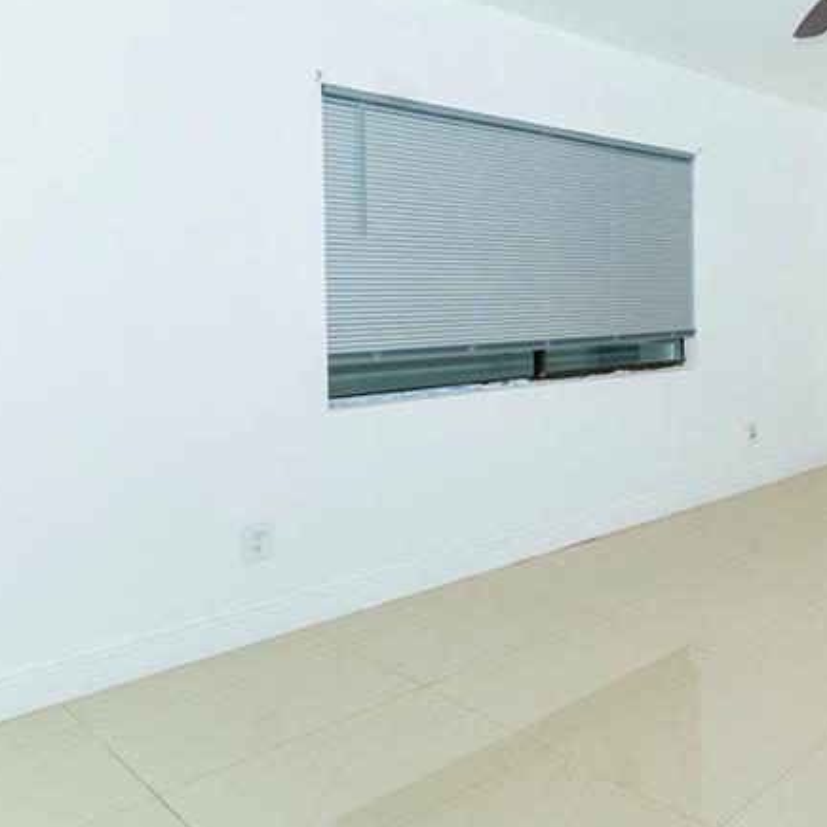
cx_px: 899
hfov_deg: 44.5
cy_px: 304
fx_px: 757
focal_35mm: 28
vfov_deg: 56.5
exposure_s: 1/125
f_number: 5.6
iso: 200
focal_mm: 14
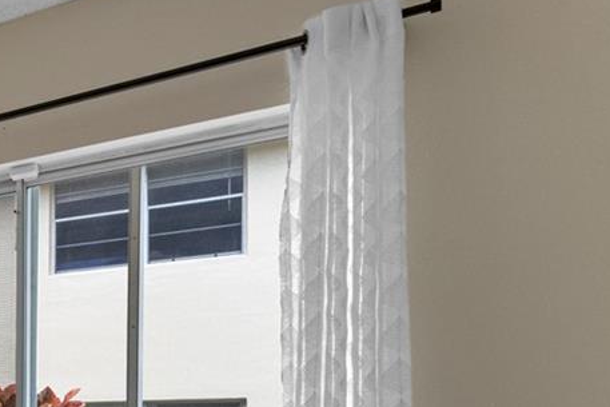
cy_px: 463
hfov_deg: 23.5
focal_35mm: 51
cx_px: -443
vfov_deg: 24.4
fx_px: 866
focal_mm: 14.6
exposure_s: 1/400
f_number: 11
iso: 1600
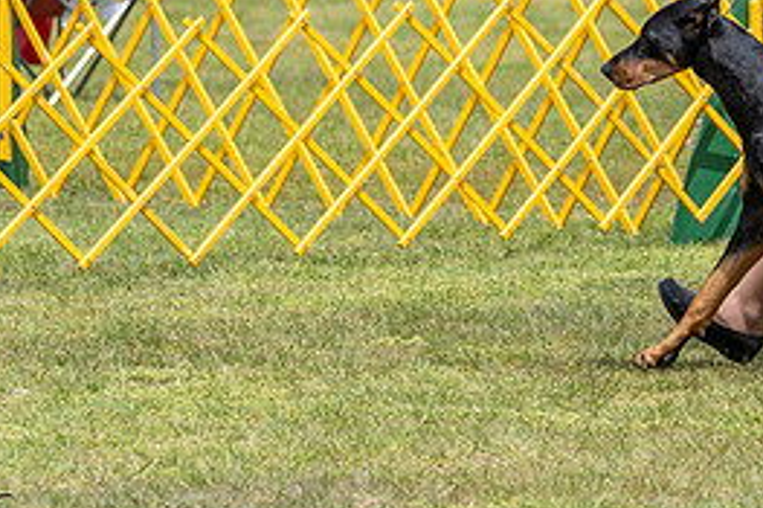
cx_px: 592
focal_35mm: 487
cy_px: -90
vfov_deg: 2.8
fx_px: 10315
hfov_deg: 4.2
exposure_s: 1/800
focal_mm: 162
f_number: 4.5
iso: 100
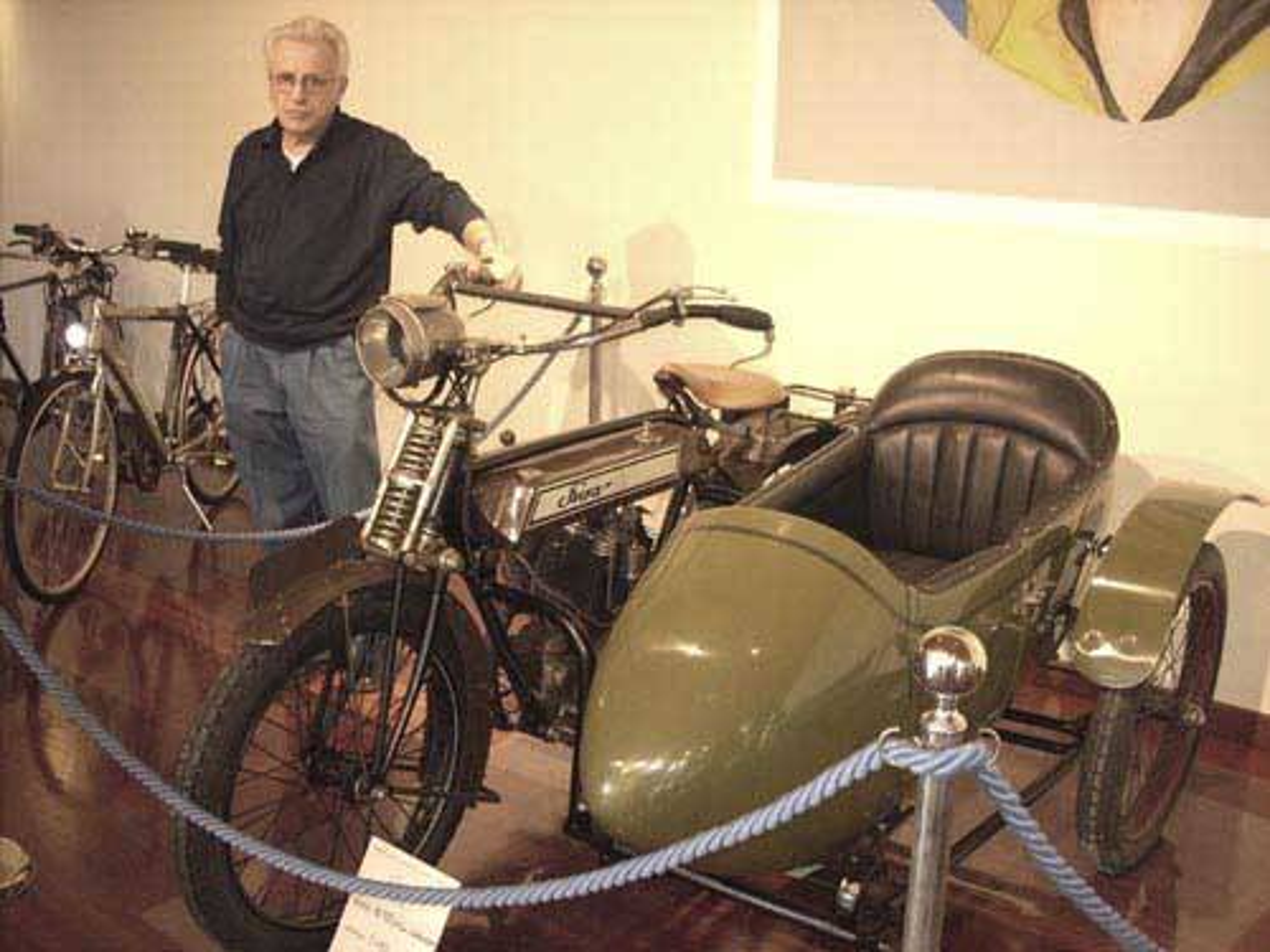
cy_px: 476
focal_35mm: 37
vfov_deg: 38.7
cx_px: 635
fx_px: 1357
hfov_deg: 50.1
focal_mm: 6.2
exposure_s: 1/30
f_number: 2.8
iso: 259
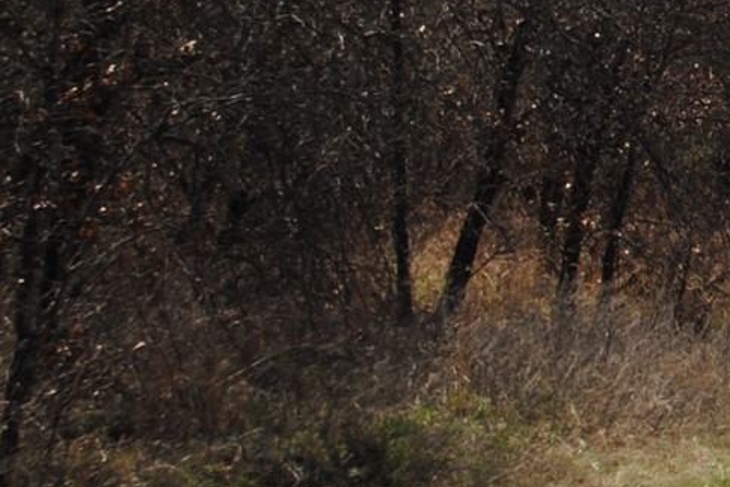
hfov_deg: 8.9
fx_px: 4361
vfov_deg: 6.4
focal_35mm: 215
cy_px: 21
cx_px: 1562
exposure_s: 1/250
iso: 100
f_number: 8
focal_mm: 32
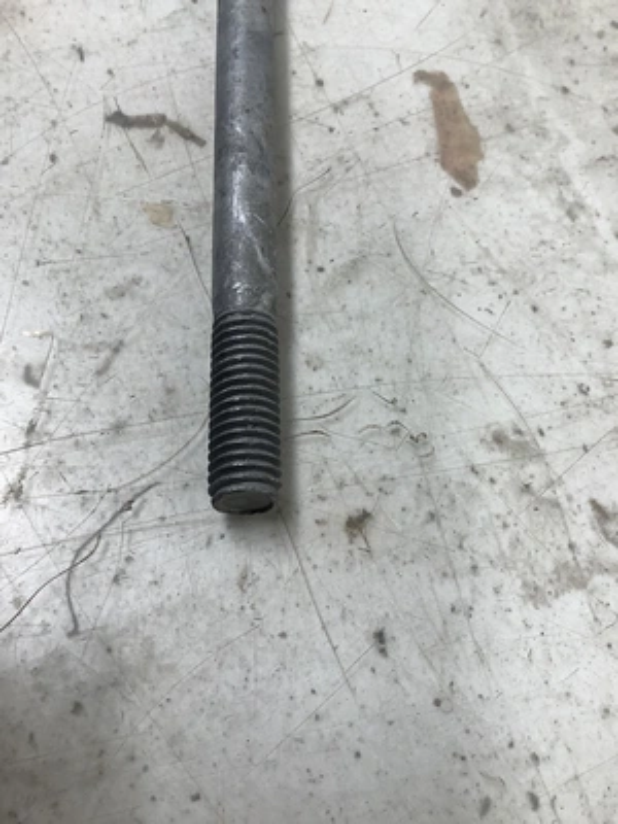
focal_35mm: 31
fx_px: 738
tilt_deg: -64.8
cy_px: 412
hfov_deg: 45.4
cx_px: 309
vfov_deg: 58.4
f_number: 2.4
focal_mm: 3.3
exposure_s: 1/120
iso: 64
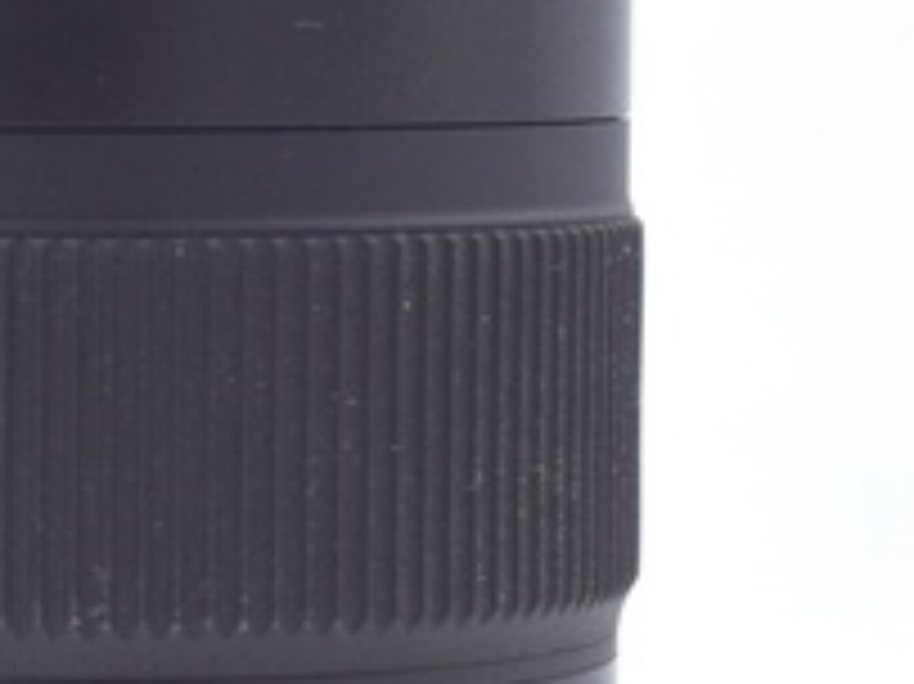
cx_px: -783
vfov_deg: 6.2
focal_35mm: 241
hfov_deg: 7.9
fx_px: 6360
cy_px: 443
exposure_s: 1/160
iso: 400
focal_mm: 34
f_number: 8
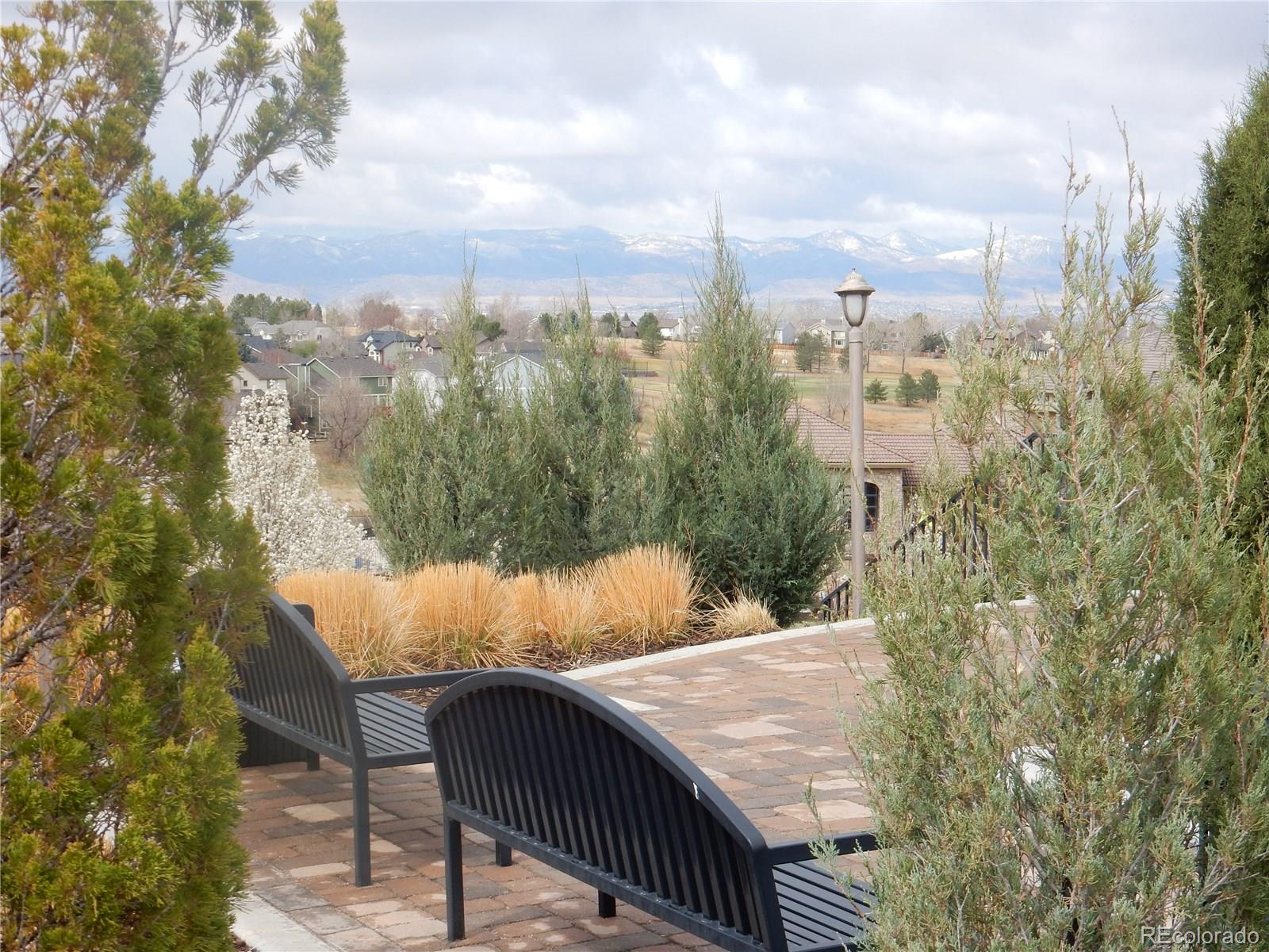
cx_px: 634
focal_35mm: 71
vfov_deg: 20.7
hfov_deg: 27.4
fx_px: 2603
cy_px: 476
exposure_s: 1/500
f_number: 4.8
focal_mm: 12.6
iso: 125
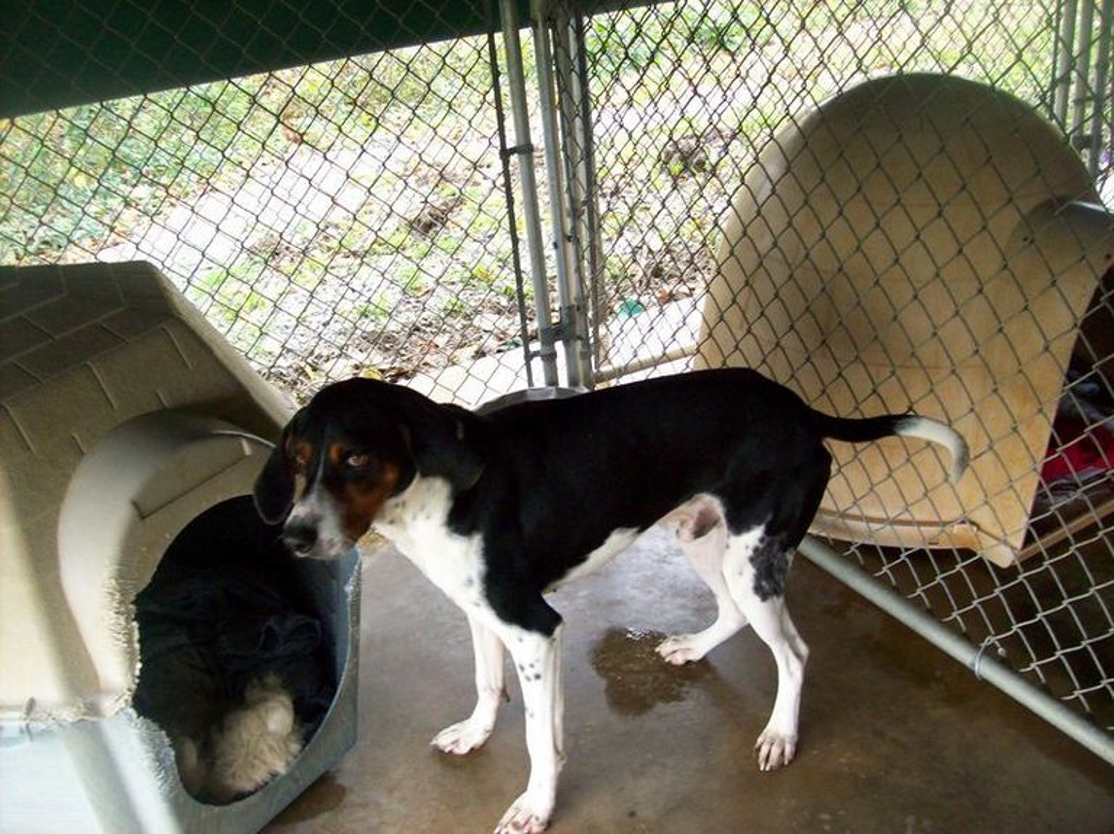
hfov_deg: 51.4
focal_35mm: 36
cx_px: 557
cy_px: 417
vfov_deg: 39.6
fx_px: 1158
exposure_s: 1/95.5
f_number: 2.7
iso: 200
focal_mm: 6
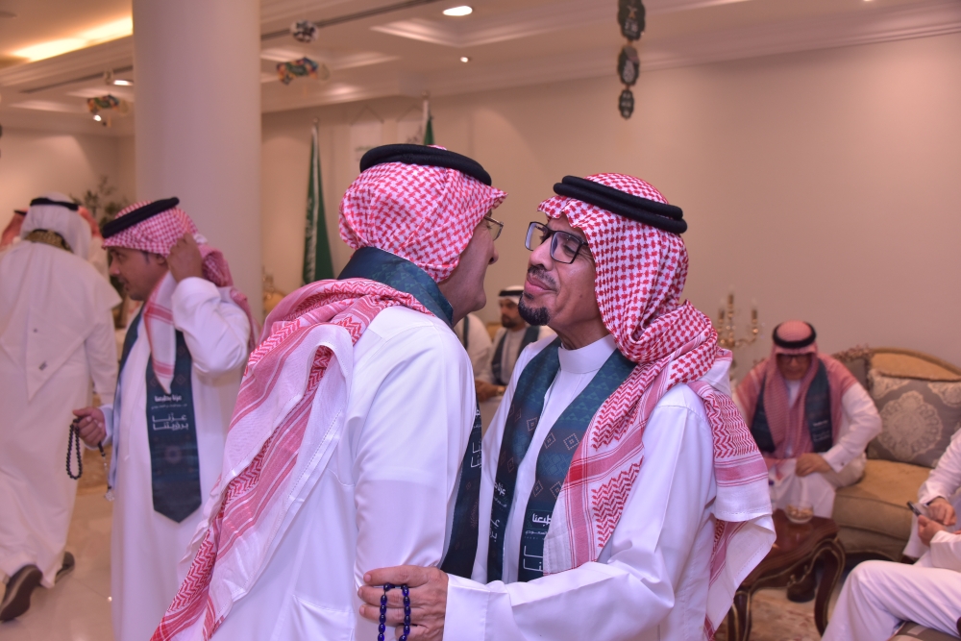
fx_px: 934
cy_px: 320
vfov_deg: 37.9
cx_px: 480
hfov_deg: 54.4
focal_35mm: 35
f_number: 5.6
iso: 640
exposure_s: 1/80
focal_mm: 35
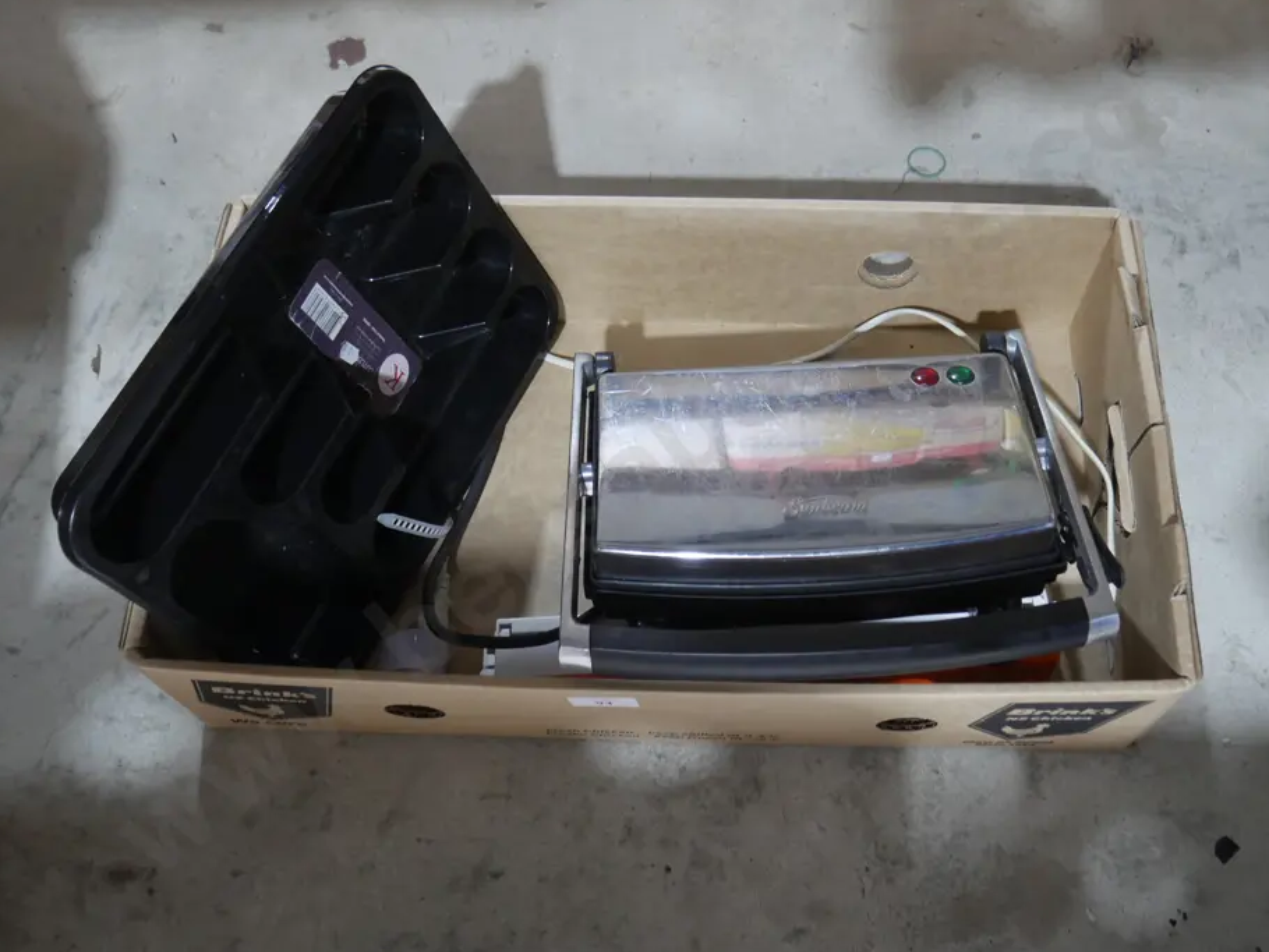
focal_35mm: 36
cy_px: 428
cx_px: 703
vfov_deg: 39.6
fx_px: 1320
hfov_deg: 51.2
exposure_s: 1/60
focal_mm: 16
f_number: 3.6
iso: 1250
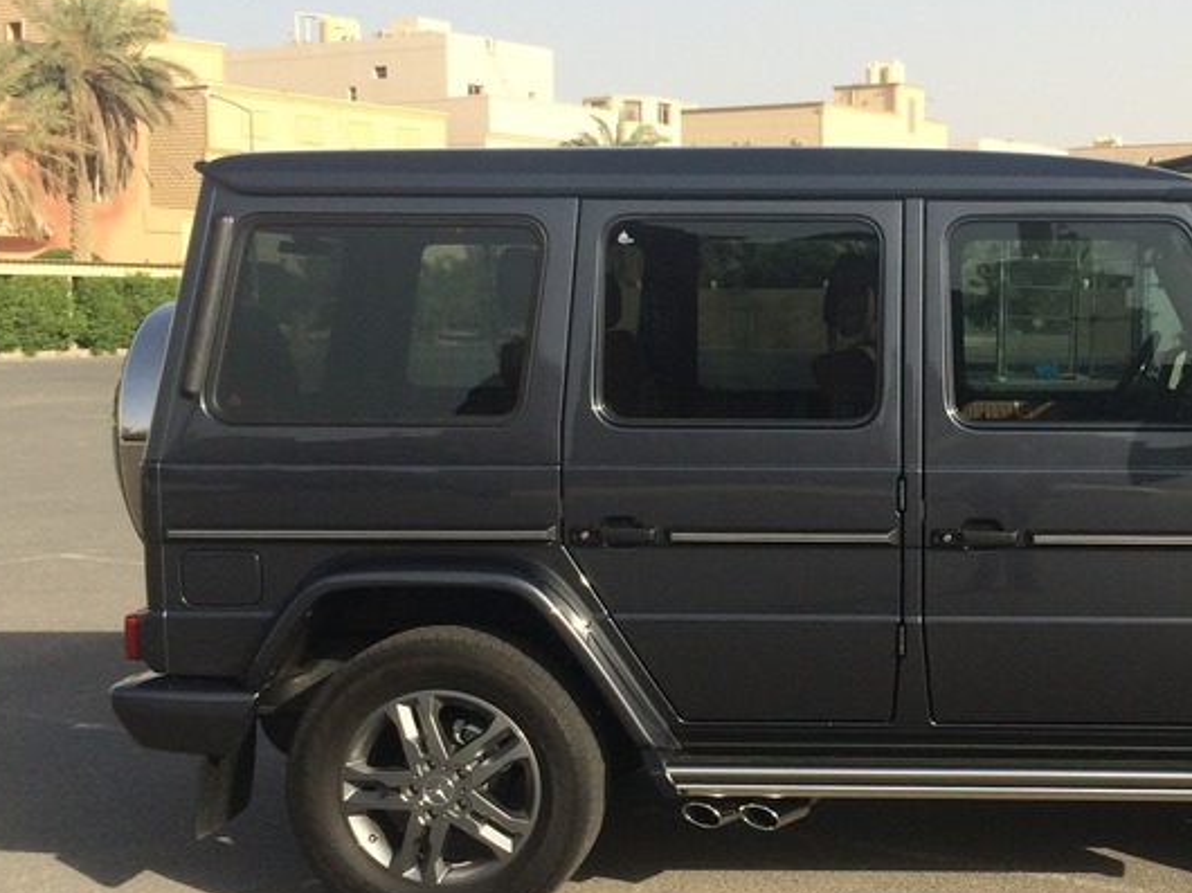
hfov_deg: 32.4
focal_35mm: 58
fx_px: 1996
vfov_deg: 25.2
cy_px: 511
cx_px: 942
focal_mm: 4.12
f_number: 2.2
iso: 32
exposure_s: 1/1709
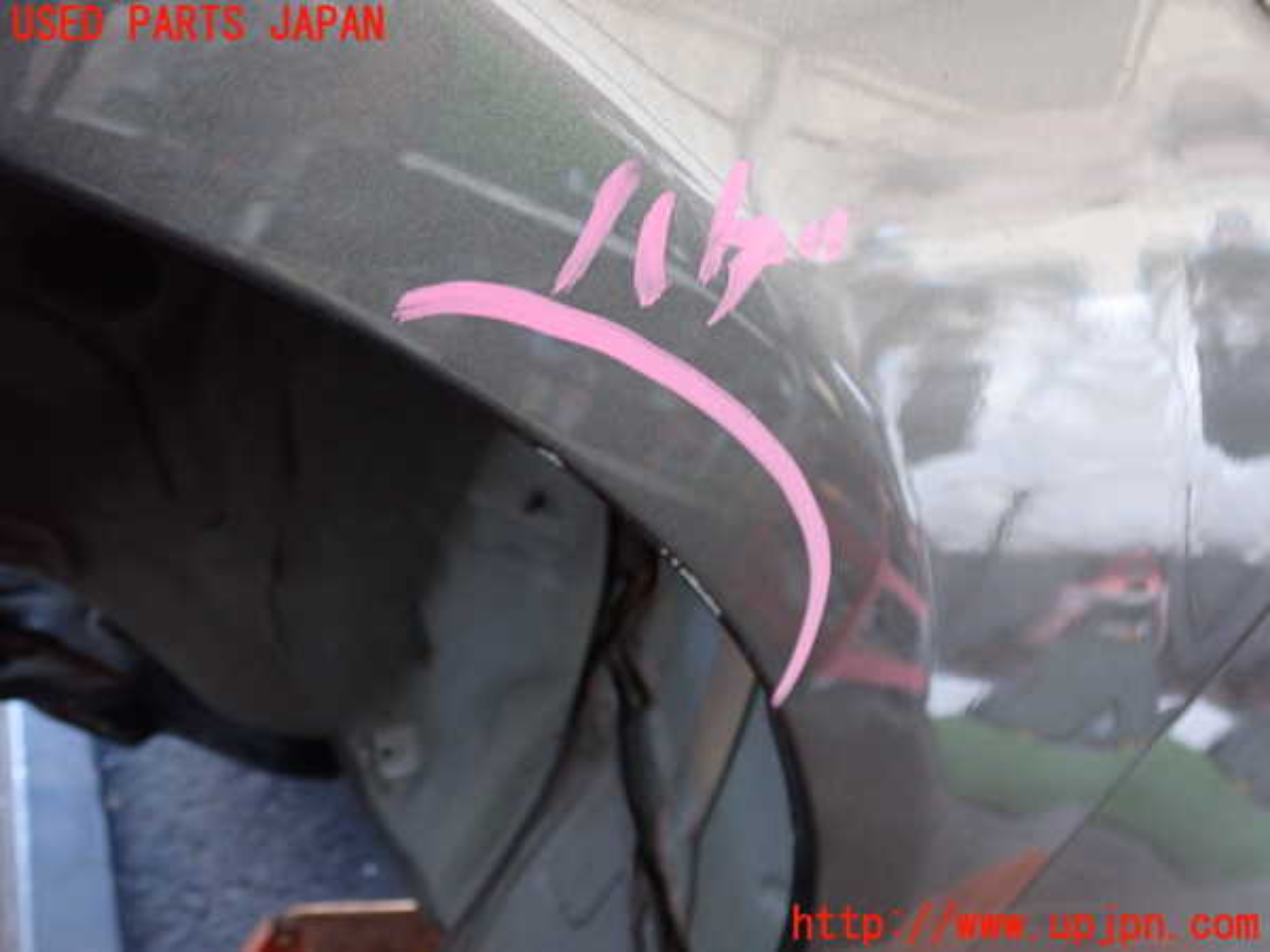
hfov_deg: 60.0
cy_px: 476
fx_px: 1101
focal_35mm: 30
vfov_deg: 46.8
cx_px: 635
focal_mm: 5.4
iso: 400
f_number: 2.3
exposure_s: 1/30
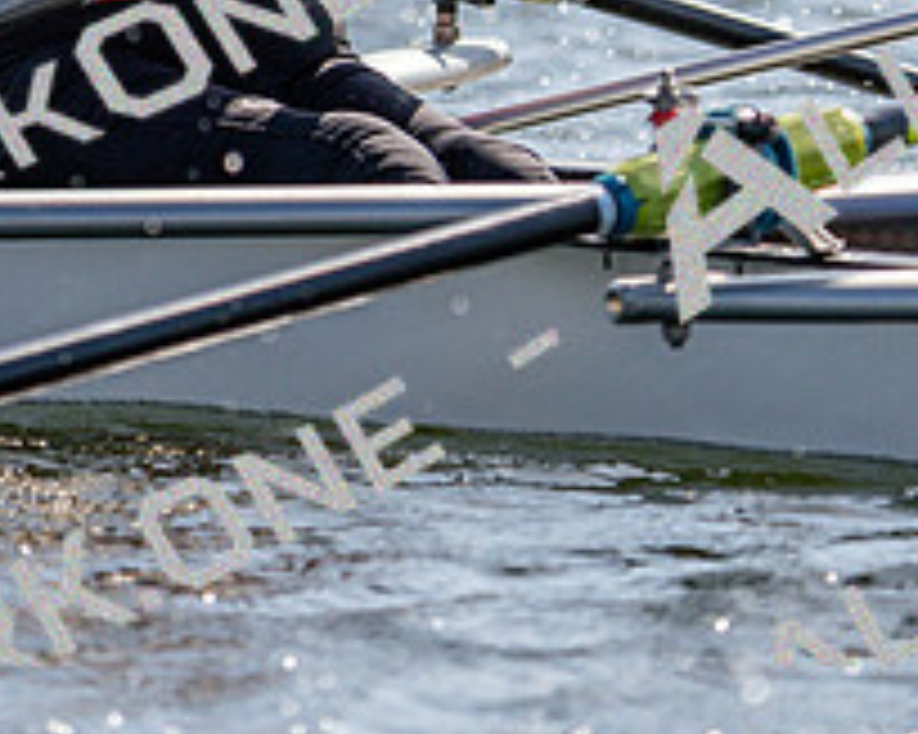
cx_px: 270
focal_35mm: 668
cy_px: -106
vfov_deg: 2.3
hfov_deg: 2.9
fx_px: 18140
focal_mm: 250
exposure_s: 1/2000
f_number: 5.6
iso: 320
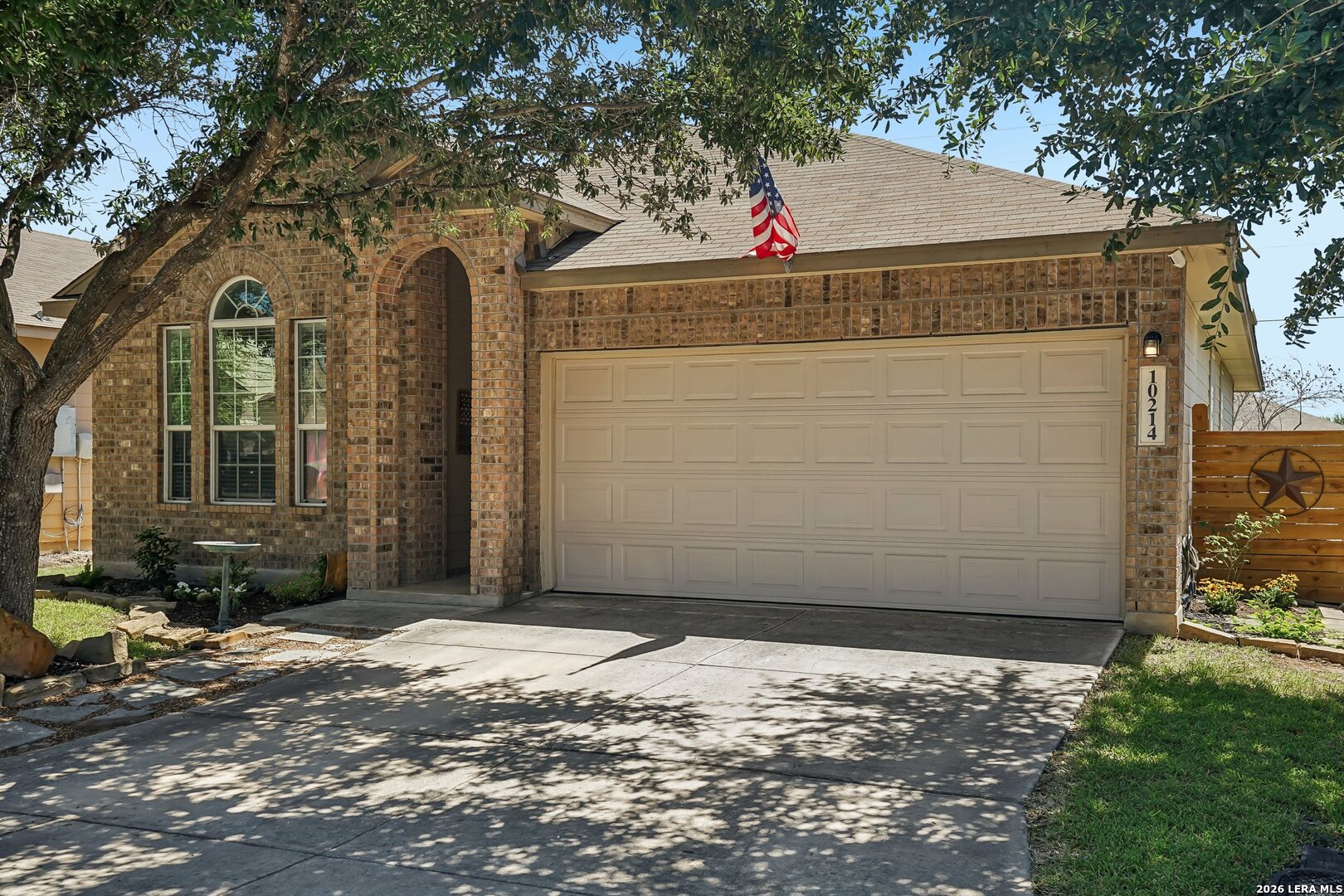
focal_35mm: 35
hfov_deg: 54.4
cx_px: 672
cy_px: 448
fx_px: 1307
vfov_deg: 37.9
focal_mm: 35
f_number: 8
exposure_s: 1/100
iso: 200
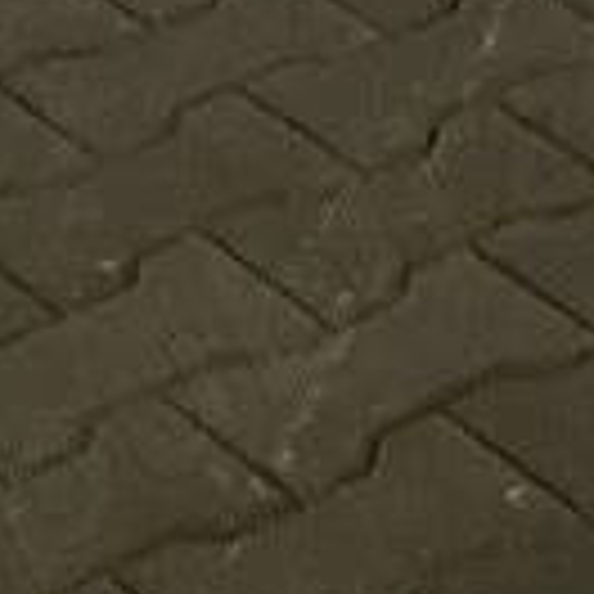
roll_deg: +0.0
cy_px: -1958
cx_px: 1922
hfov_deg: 6.7
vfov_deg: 6.0
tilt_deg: -5.4
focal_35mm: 232
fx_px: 4504
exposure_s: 1/50
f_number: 1.5
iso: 200
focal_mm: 5.7
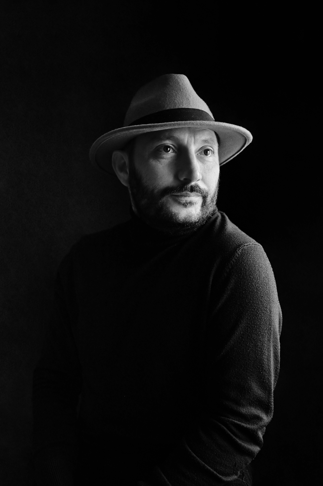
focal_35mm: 50
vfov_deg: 39.6
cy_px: 243
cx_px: 162
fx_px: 674
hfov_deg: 27.0
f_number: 3
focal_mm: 50
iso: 800
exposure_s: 1/160
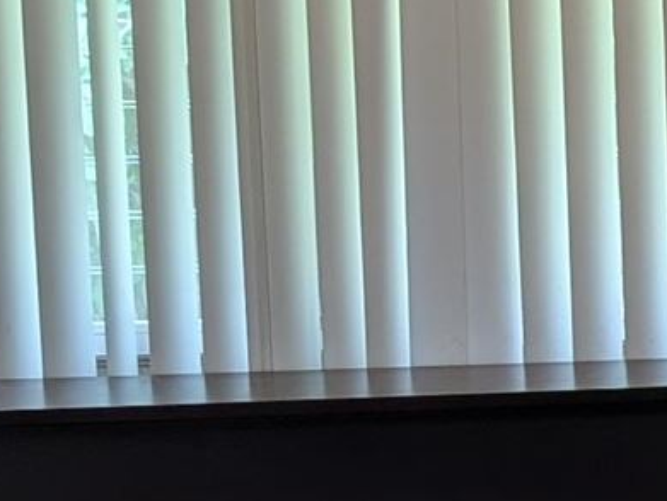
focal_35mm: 188
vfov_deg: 7.9
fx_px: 3626
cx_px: 1575
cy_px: 349
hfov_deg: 9.4
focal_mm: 6.9
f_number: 1.68
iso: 55
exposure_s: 1/23.8
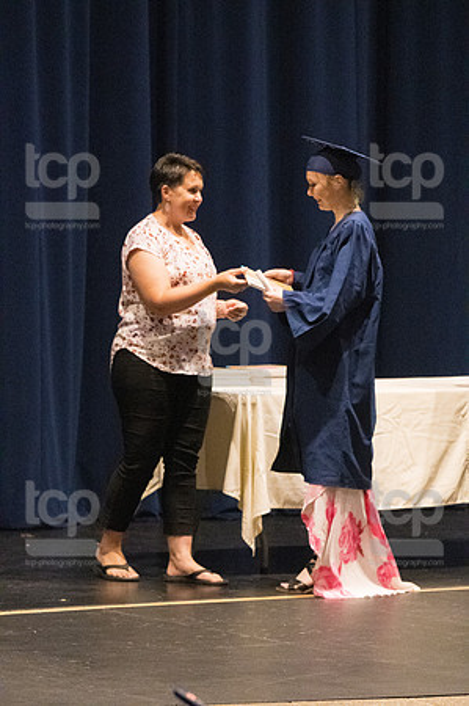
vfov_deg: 9.5
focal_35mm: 217
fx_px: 4250
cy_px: 353
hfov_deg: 6.3
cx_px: 234
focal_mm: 145
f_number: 4.5
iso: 8000
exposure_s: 1/250
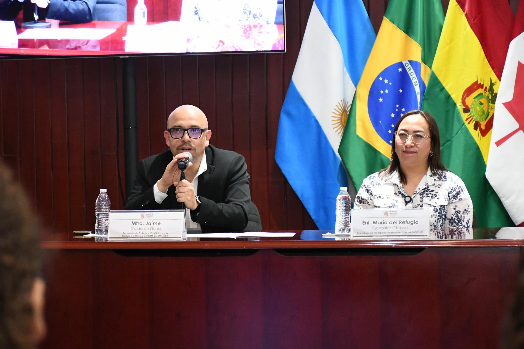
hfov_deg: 19.5
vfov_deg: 13.0
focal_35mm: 105
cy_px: 174
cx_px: 262
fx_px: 1528
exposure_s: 1/100
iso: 8000
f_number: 5
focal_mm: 70
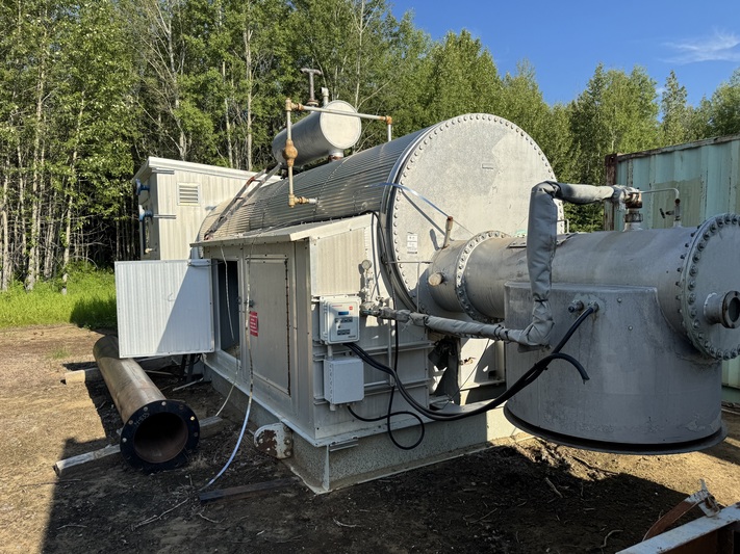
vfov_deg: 56.8
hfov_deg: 71.6
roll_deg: -1.2
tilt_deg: -3.5
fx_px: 513
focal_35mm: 24
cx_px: 370
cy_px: 277
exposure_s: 1/3247
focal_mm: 6.76
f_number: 1.78
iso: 80
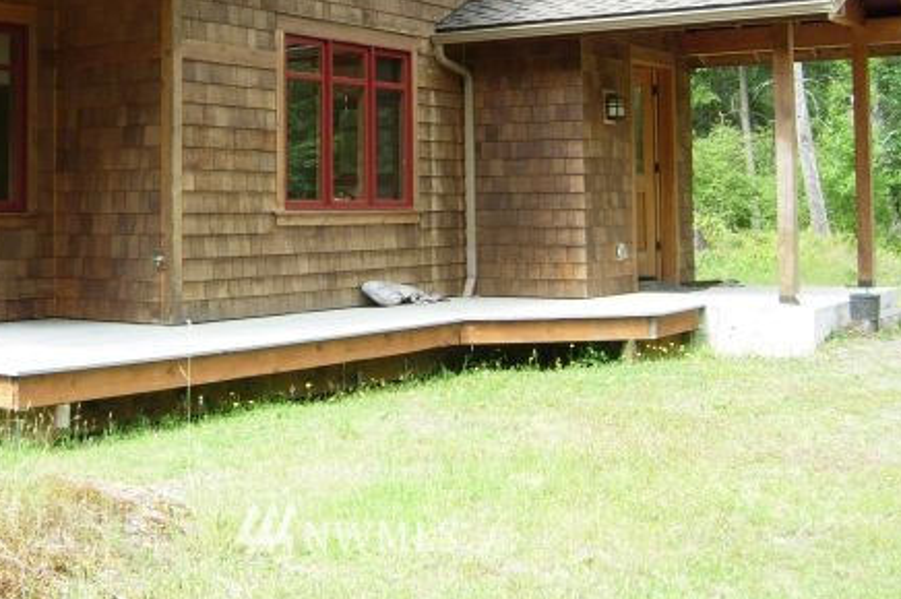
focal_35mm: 55
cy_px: 109
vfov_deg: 24.2
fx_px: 1375
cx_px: 351
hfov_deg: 36.1
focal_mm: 7.5
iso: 50
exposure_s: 1/98.7
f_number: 3.4
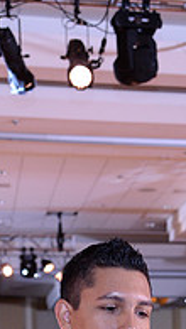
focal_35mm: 143
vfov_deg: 14.2
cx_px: 243
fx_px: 1251
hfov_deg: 8.4
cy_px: 461
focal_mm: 46
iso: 1250
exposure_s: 1/250
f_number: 4.5
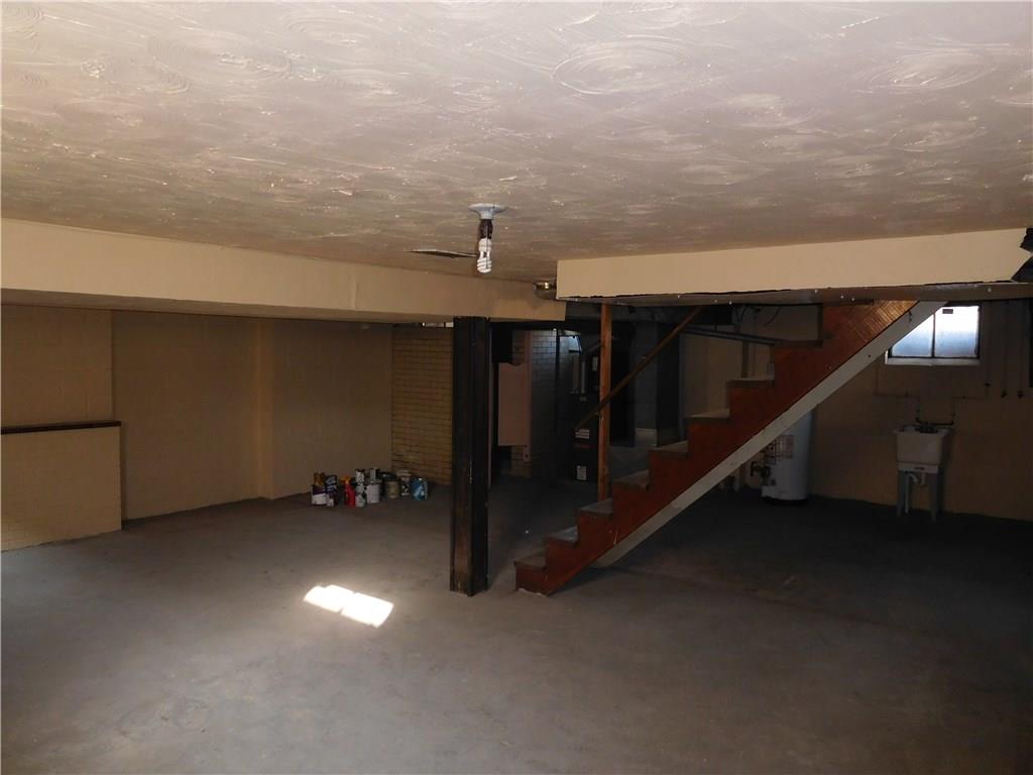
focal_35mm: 25
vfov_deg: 54.9
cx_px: 516
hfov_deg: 69.4
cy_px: 388
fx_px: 746
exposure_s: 1/30
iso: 280
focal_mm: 4.5
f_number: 3.4
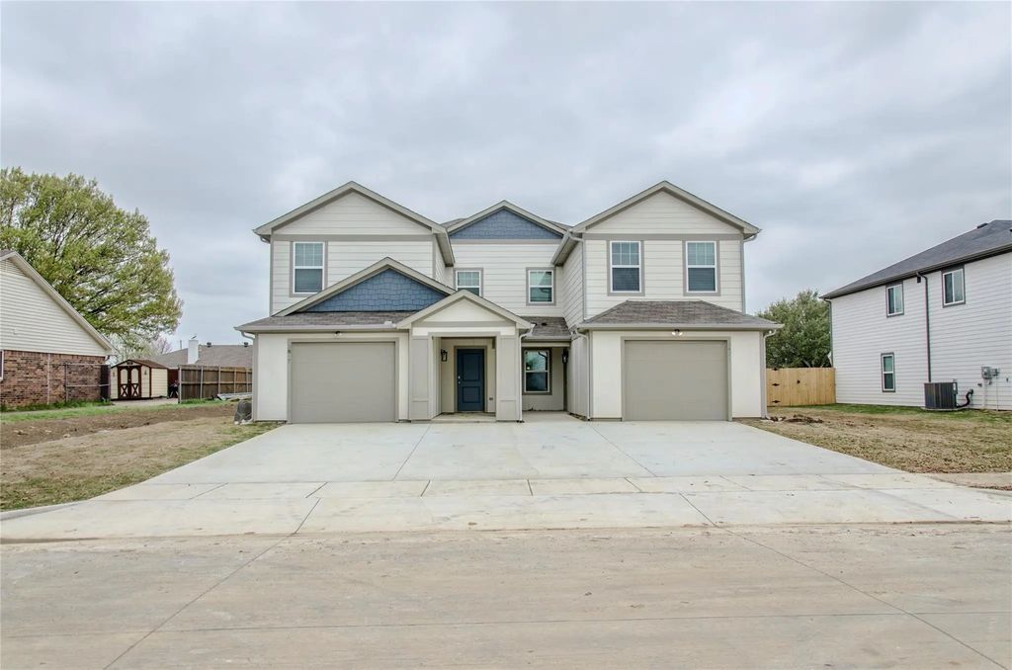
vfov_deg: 47.7
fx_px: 757
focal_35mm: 27
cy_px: 335
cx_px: 506
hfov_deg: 67.5
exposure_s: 1/320
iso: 100
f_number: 8
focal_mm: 18
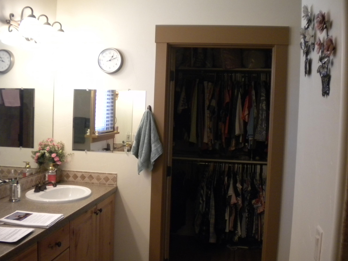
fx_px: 362
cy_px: 128
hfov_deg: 51.4
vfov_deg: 39.7
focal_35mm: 36
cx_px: 177
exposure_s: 1/36.5
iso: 400
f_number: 3.1
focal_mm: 6.3
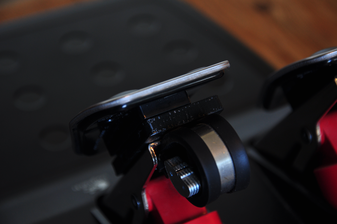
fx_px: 1052
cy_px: 112
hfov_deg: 18.2
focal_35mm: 112
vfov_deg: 12.1
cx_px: 168
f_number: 5.3
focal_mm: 75
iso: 250
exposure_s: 1/15
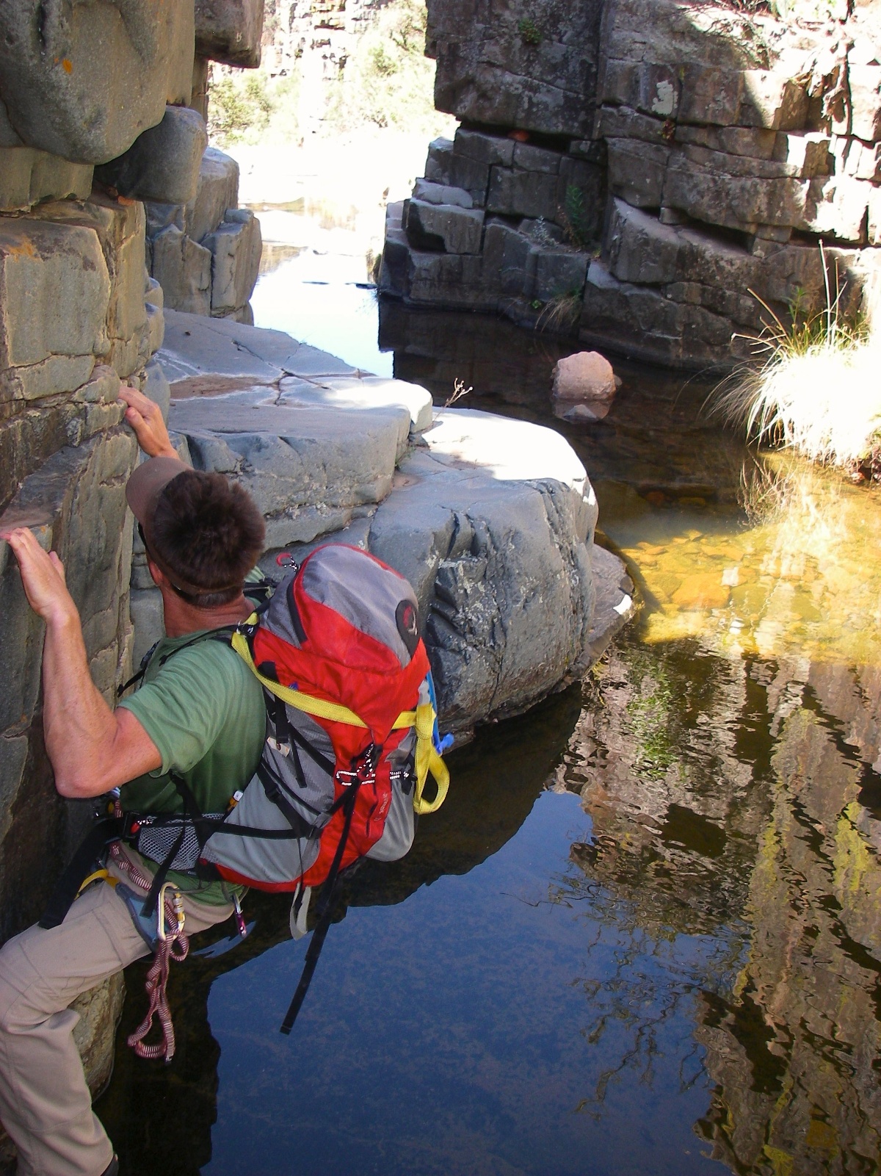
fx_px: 1290
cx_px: 440
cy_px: 588
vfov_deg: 49.0
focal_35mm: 38
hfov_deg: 37.7
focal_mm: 6.3
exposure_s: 1/80
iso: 64
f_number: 3.3
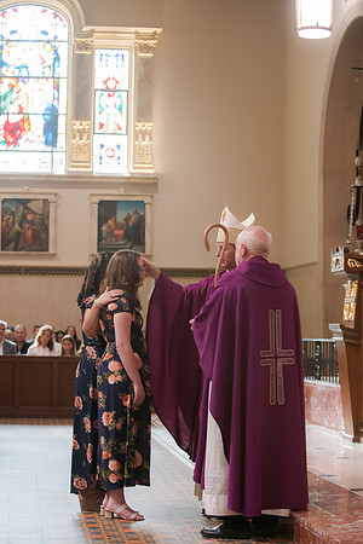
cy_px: 272
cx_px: 182
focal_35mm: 84
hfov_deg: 16.3
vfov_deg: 24.2
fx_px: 1270
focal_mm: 70
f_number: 4.5
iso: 2000
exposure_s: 1/200
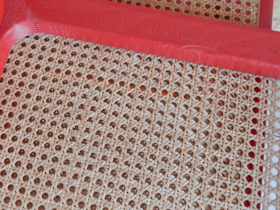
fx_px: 291
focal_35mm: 36
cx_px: 117
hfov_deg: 51.1
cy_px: 96
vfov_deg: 39.6
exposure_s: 1/8
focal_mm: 5.1
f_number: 3.2
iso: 800
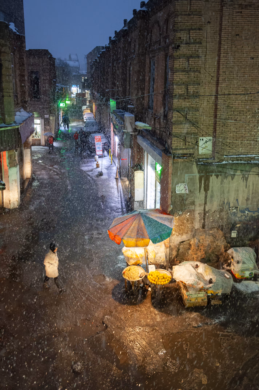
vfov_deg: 67.4
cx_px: 130
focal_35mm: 27
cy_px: 195
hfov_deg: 47.8
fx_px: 292
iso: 640
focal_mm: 18
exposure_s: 1/30
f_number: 6.3
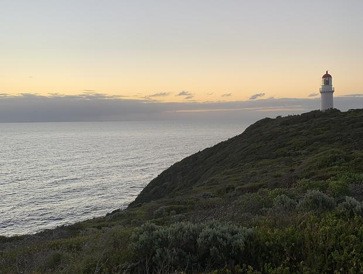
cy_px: 137
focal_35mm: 26
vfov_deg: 53.2
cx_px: 182
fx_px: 273
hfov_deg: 67.2
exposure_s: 1/142
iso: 25
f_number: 1.8
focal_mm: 4.25
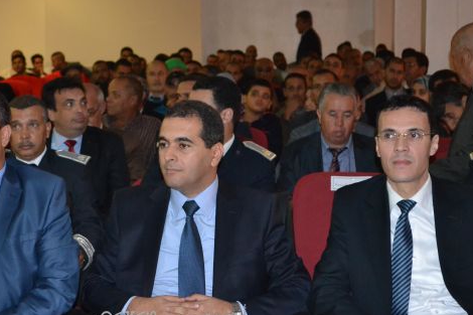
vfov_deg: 13.9
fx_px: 1287
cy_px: 196
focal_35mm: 98
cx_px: 172
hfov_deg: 20.8
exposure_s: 1/60
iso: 3200
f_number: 5.6
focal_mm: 48
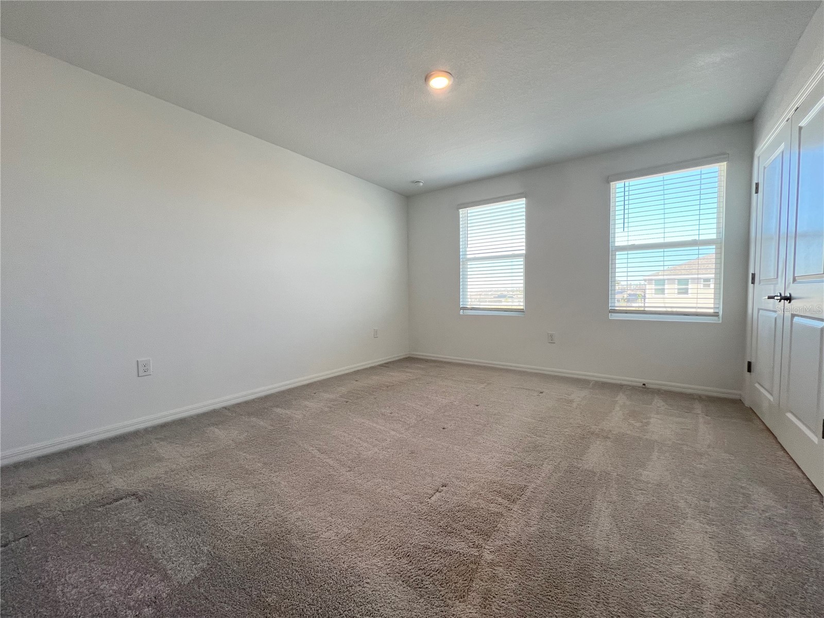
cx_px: 412
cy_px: 309
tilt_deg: -2.9
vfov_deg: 89.9
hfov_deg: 106.2
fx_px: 309
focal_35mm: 13
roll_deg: +0.3
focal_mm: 1.57
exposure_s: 1/120
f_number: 1.8
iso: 100
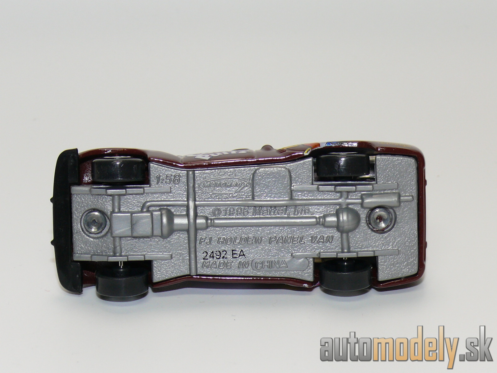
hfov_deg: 19.3
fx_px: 1464
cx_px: 248
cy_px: 186
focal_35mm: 102
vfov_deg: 14.5
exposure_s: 1/30
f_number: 4
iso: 100
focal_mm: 13.4
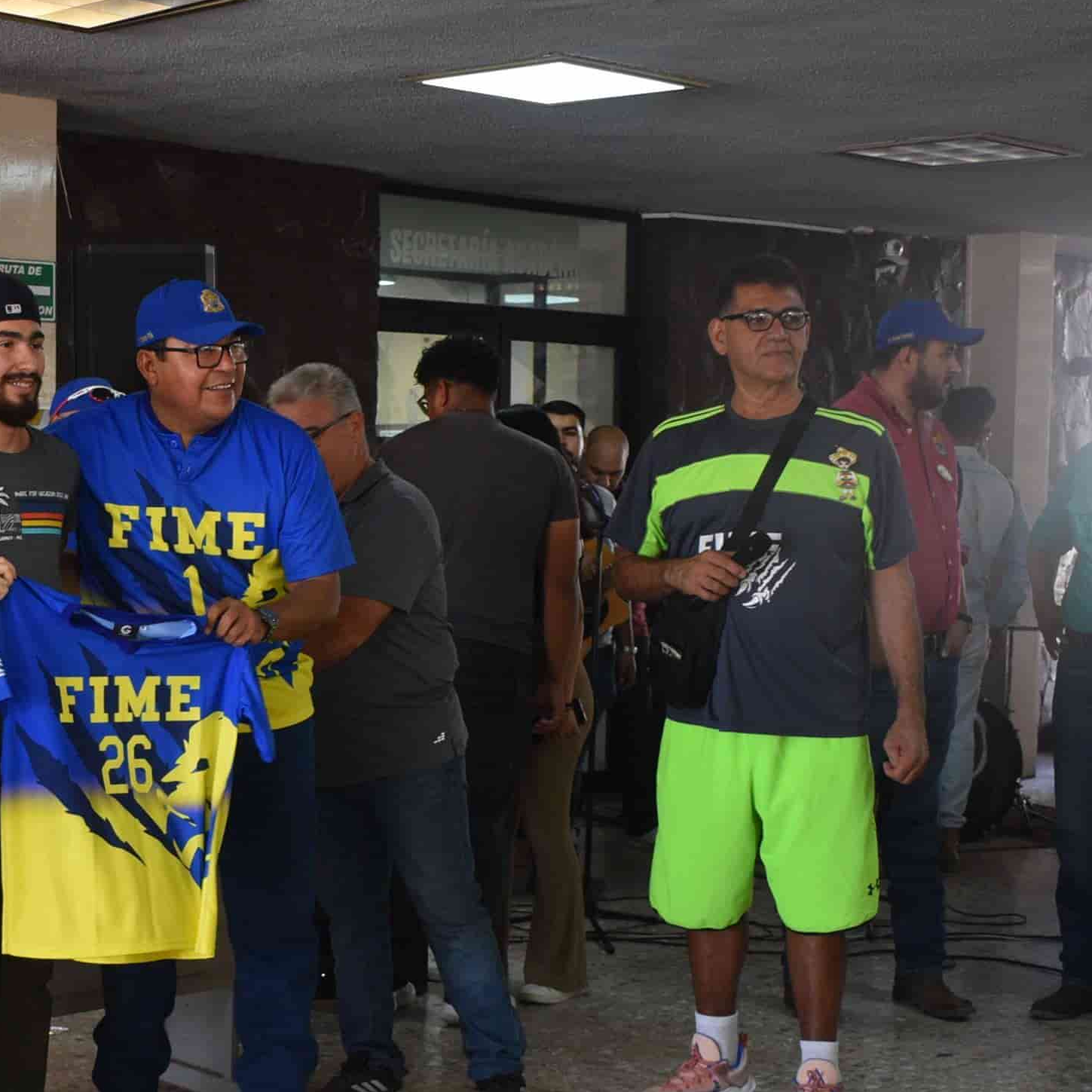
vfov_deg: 26.0
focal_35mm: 66
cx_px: 170
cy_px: 702
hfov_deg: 25.5
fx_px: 2351
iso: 800
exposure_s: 1/125
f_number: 4
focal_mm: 25
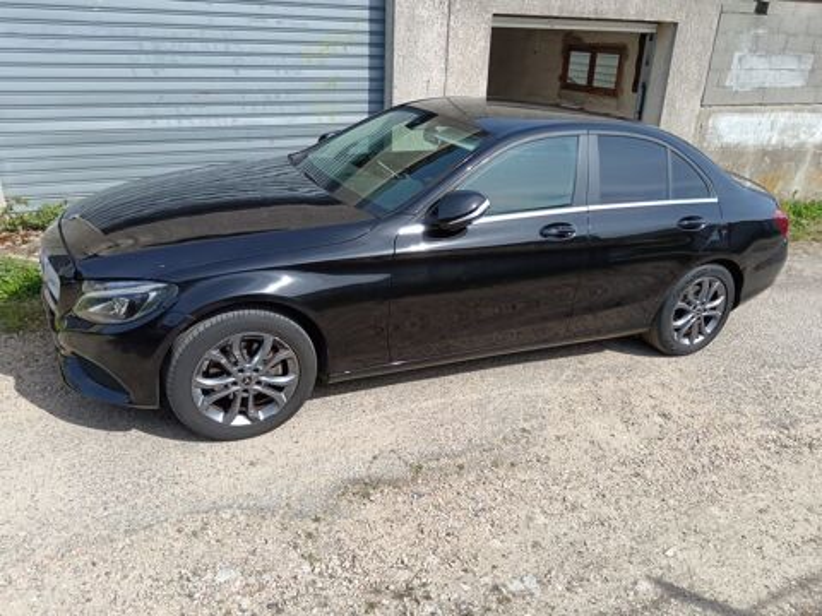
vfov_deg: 51.4
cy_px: 308
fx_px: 641
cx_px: 411
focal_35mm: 27
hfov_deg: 65.3
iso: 158
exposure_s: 1/900
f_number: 1.9
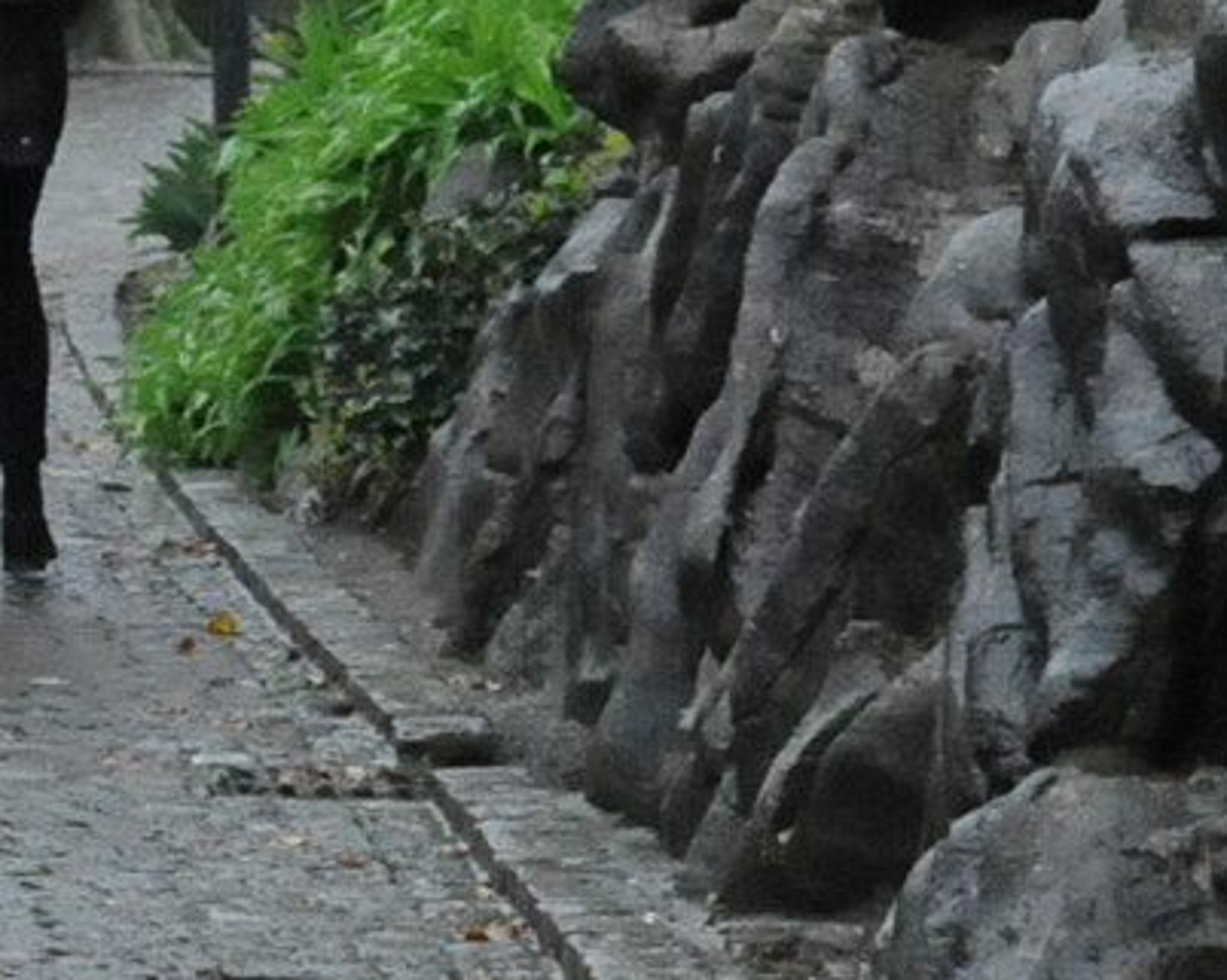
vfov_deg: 4.5
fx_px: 12483
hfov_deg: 5.6
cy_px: -85
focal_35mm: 344
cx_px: -440
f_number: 5.6
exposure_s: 1/640
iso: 3200
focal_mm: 48
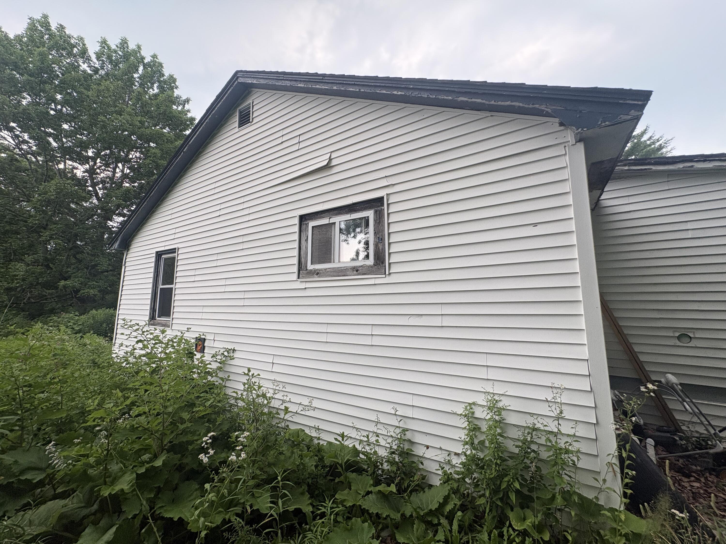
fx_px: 294
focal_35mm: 14
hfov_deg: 102.1
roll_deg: -0.4
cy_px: 272
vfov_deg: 85.7
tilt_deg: +6.7
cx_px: 363
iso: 40
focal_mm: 2.22
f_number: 2.2
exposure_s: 1/99
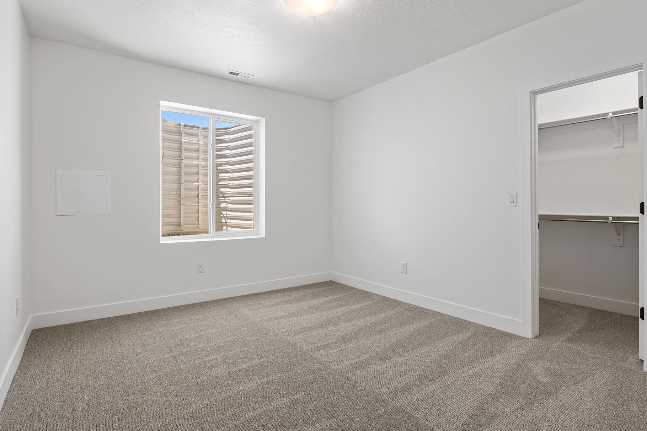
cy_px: 204
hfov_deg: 89.9
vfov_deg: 67.3
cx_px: 339
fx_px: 323
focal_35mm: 18
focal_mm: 16
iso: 250
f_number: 9
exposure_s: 1/8
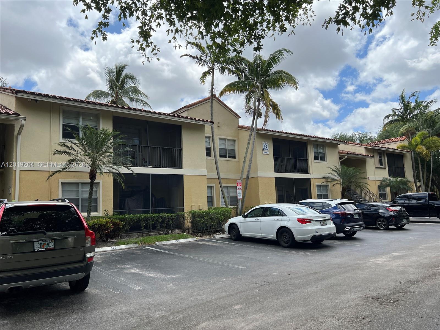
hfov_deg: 67.3
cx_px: 220
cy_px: 165
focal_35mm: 26
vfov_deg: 53.1
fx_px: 330
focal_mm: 5.7
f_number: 1.5
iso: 50
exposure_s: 1/3356
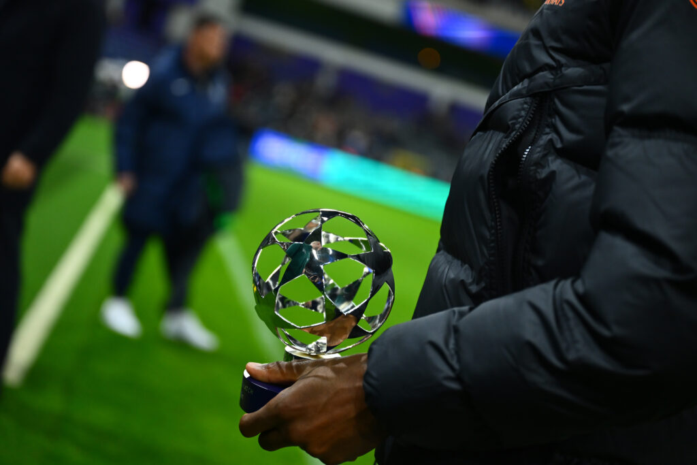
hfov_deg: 30.1
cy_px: 232
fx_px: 1297
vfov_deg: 20.3
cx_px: 348
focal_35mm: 67
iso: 1600
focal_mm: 67
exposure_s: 1/1250
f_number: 2.8
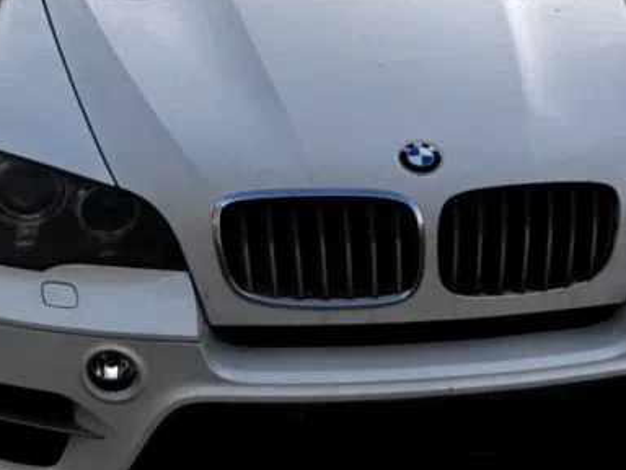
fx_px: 723
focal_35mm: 40
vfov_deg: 35.4
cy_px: 139
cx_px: 417
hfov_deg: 46.1
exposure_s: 1/142
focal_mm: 6.76
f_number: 1.78
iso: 80
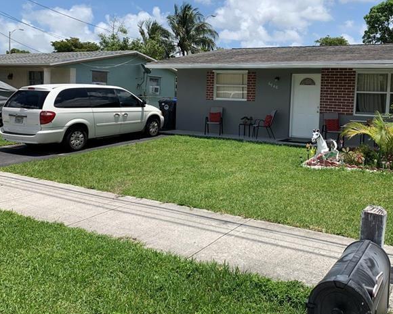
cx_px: 233
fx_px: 407
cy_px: 127
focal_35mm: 35
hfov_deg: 51.2
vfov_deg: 42.0
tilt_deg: -4.4
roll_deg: -1.7
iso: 25
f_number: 1.8
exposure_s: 1/2681
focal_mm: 4.25
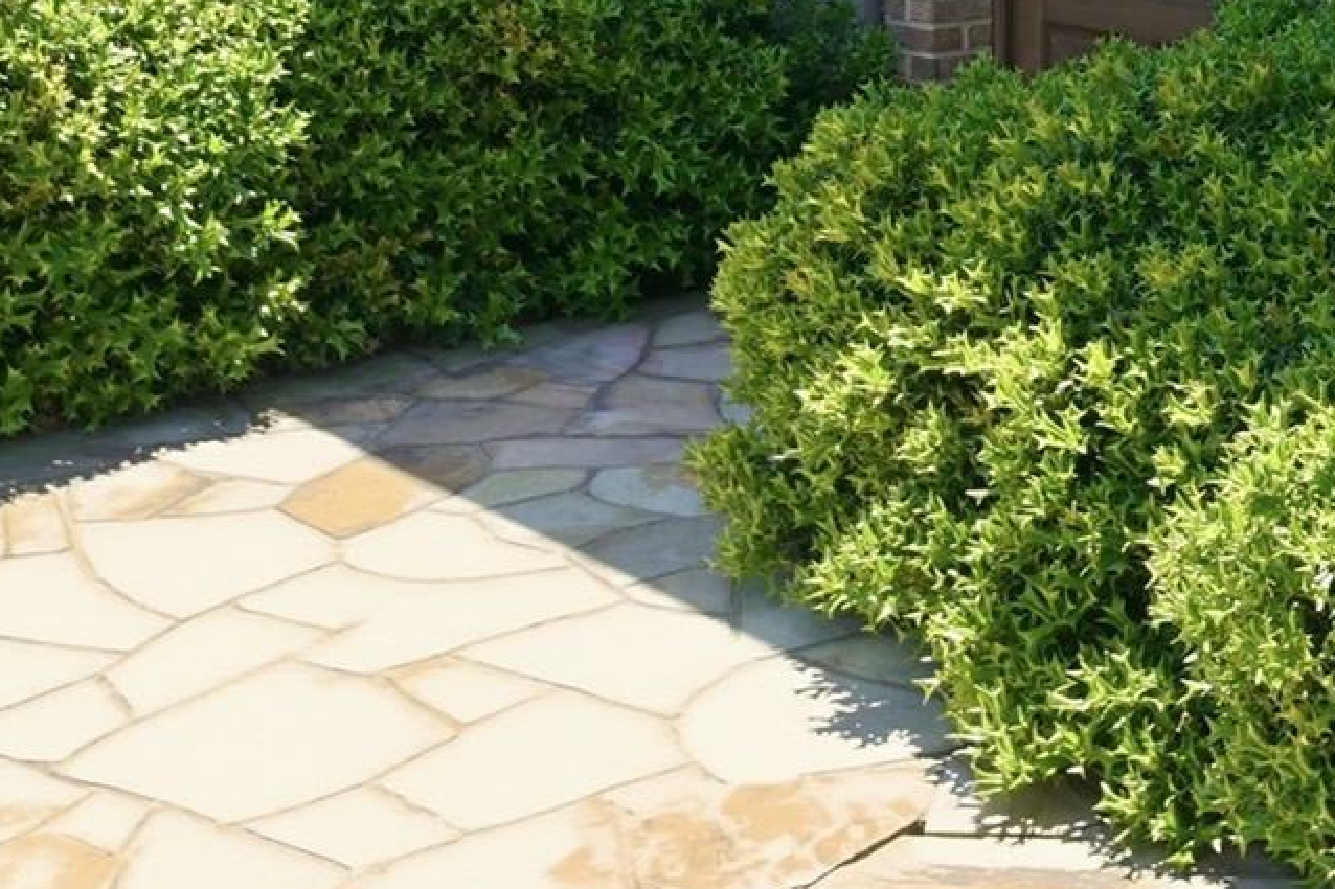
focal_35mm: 77
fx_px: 2855
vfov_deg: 16.4
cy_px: -371
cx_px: 1132
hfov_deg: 25.7
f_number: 5
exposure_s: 1/100
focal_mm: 24
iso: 100
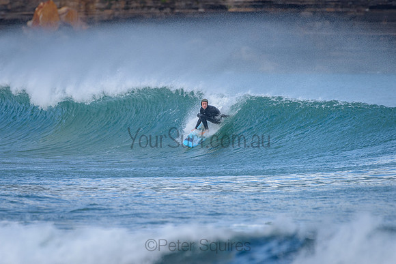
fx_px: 6740
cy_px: 128
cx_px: 163
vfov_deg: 2.2
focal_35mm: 613
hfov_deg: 3.4
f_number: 5.6
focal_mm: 500
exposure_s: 1/2000
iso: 400
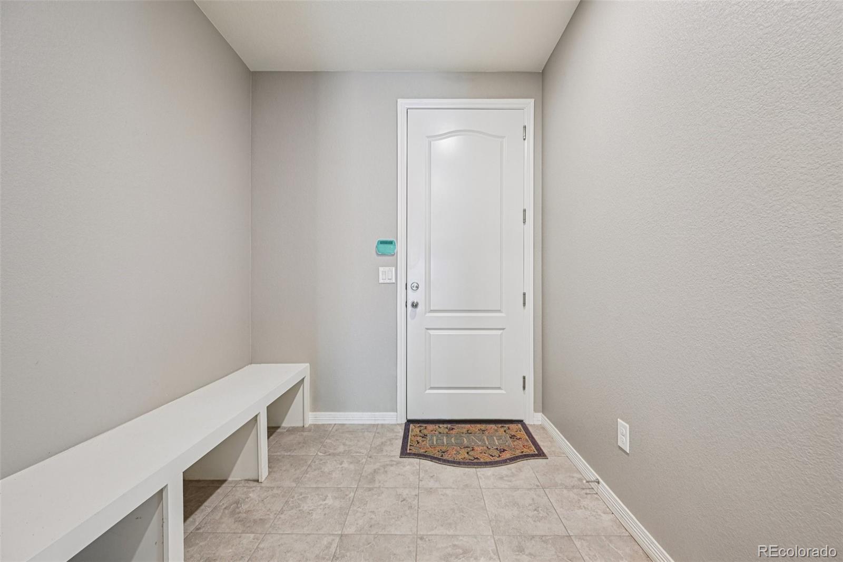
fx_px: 328
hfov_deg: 104.3
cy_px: 281
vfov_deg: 81.2
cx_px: 422
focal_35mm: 14
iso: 400
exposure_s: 1/6
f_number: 8
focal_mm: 14
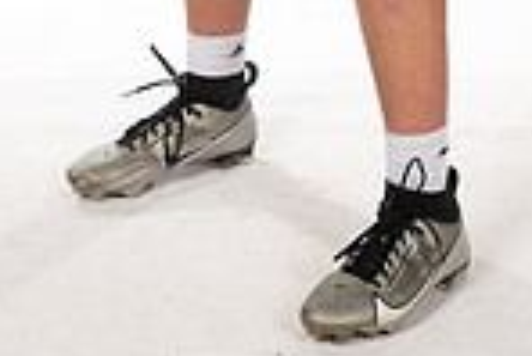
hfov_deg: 11.7
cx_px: 295
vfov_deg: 7.5
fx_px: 2603
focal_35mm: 176
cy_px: -403
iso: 640
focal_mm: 58
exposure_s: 1/400
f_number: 8
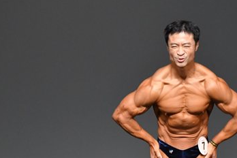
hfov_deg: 2.5
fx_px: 5490
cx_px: 196
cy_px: 161
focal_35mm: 834
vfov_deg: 1.6
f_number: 5.6
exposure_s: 1/400
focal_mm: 250
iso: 2500
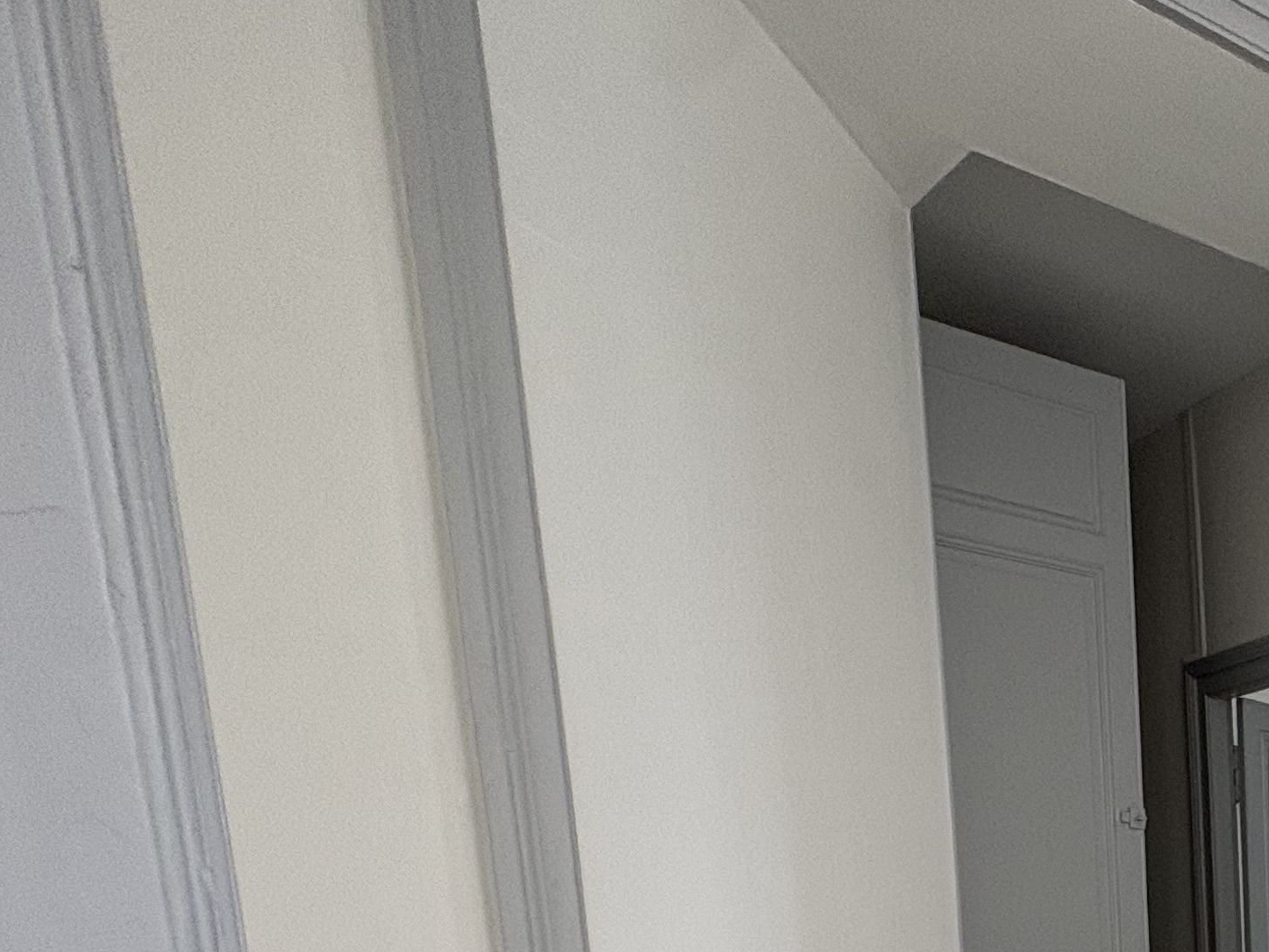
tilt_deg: -9.8
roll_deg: +1.0
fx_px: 1430
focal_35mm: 39
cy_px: 1236
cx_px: 1500
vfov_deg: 29.6
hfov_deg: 37.2
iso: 125
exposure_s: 1/99
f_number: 2.2
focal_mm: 2.22
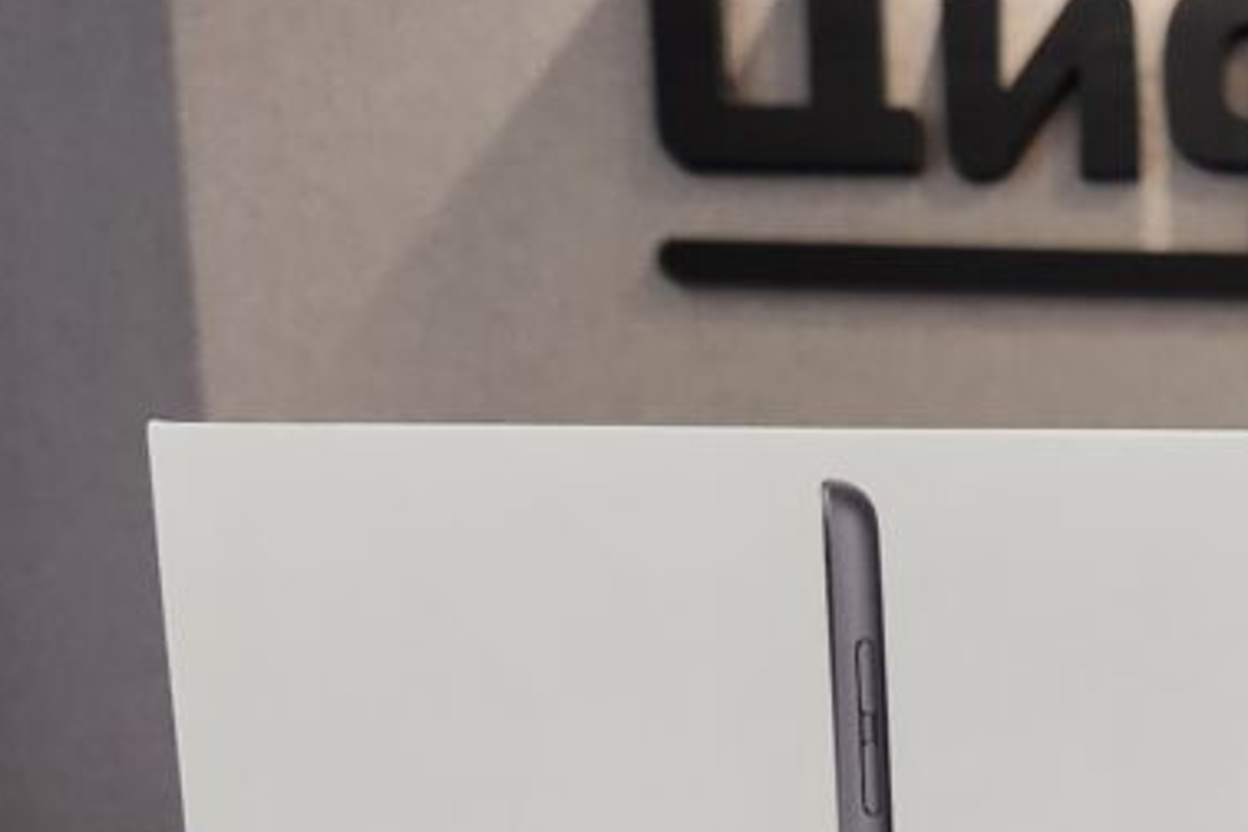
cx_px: 1403
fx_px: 2634
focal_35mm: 76
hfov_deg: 24.7
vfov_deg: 16.4
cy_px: 1255
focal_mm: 5.4
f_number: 1.8
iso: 250
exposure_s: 1/100
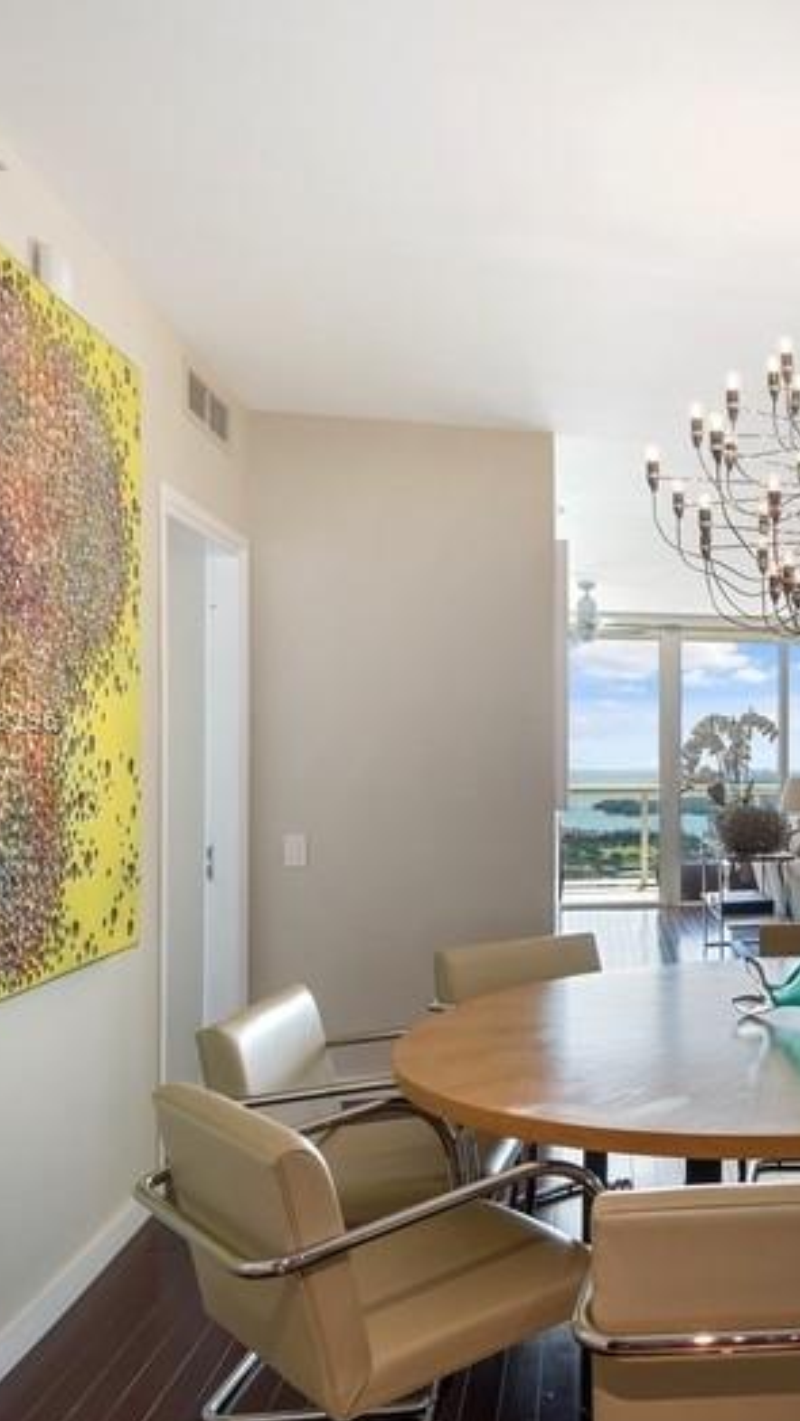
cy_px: 721
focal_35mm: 32
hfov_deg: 31.8
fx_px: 1206
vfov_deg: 61.0
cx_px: 911
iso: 250
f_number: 8
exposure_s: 1/30
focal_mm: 20
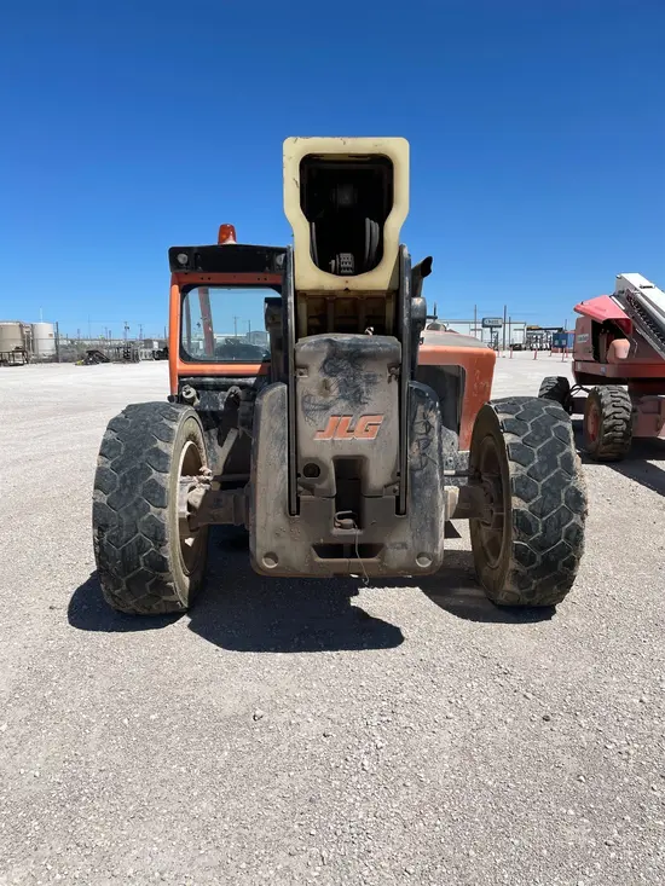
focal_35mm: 26
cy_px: 443
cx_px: 332
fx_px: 666
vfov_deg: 67.3
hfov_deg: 53.1
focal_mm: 4.2
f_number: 1.6
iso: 32
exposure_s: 1/5556
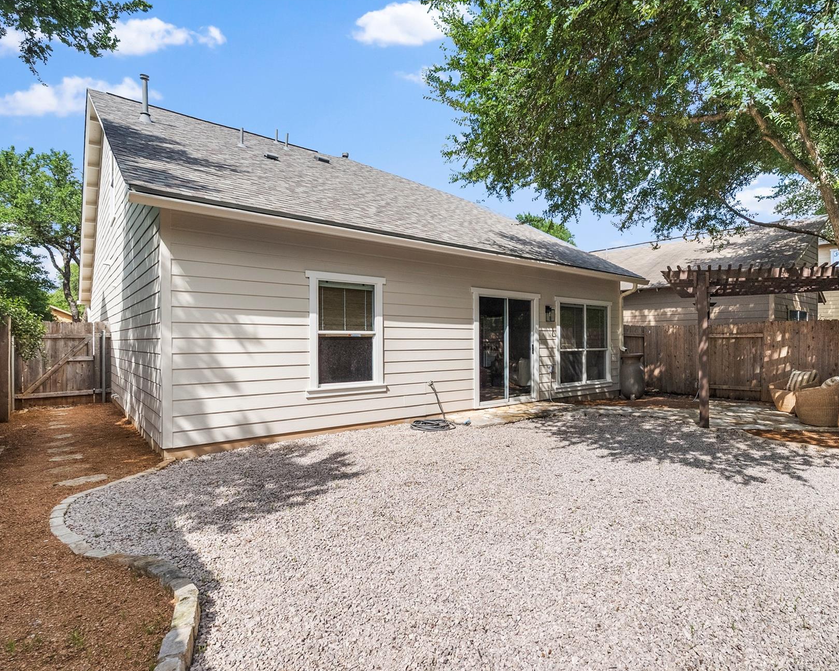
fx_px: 472
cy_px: 347
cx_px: 514
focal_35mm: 19
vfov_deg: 70.8
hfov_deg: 82.0
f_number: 8
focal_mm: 16
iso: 200
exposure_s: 1/400
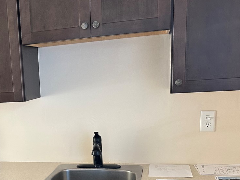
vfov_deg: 27.1
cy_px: 160
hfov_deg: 34.7
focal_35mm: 52
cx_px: 24
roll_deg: +3.6
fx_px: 361
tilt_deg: -12.2
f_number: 1.78
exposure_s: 1/60
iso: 250
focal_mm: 6.86
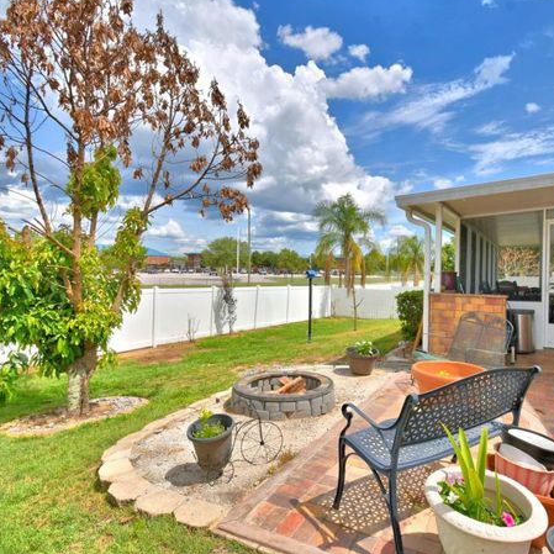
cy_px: 273
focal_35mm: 20
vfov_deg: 74.8
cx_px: 326
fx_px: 362
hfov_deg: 74.2
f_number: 13
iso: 100
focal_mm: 10
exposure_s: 1/250
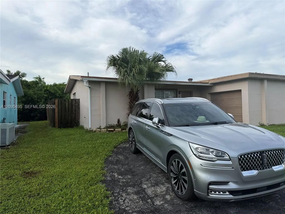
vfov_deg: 56.8
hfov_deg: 71.6
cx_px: 142
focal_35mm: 24
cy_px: 107
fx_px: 198
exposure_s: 1/2801
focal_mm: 6.76
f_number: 1.78
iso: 80
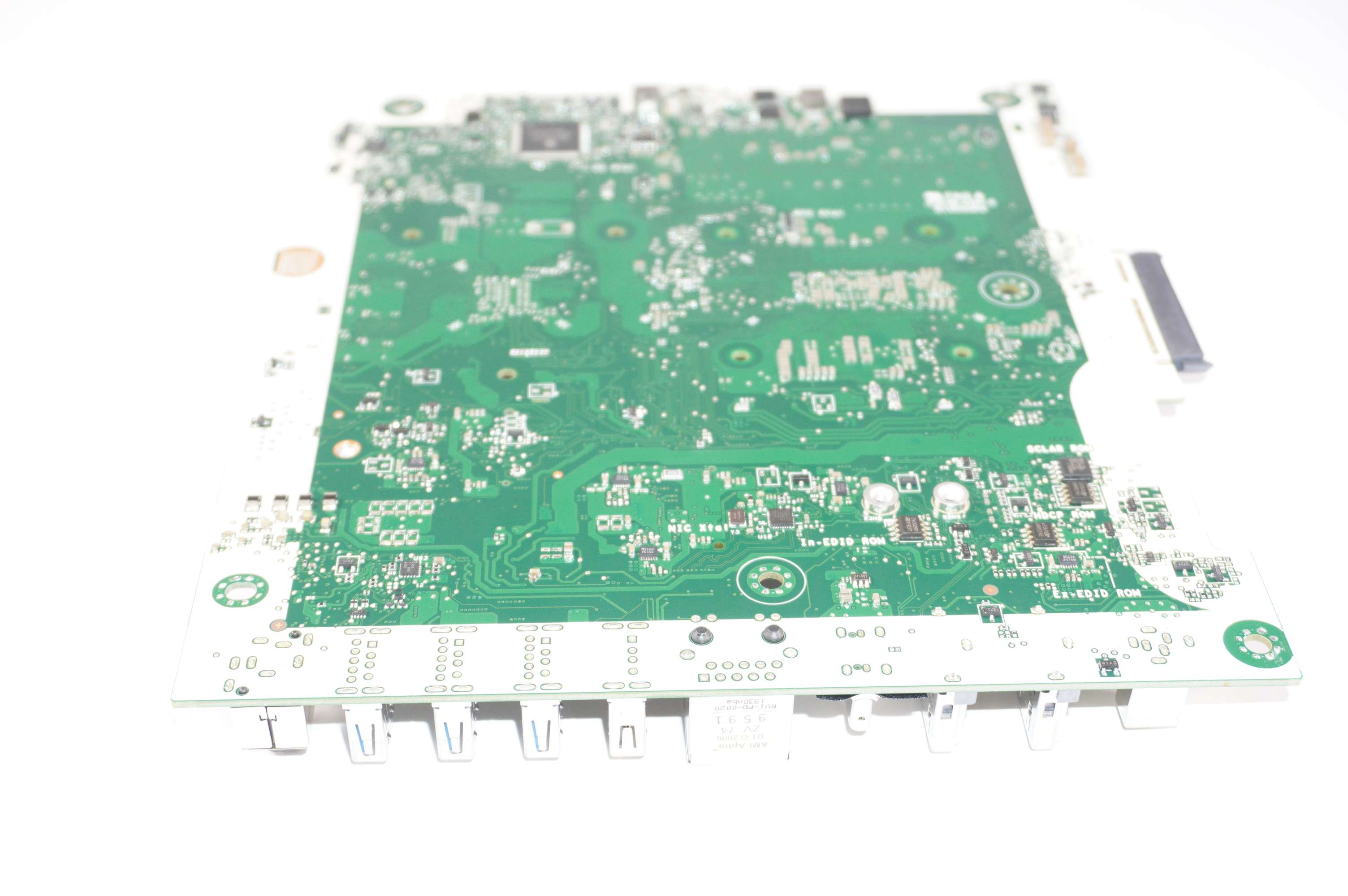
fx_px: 1740
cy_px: 448
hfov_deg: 42.4
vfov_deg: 28.9
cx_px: 674
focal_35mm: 46
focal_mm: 31
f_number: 5.6
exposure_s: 1/125
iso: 400
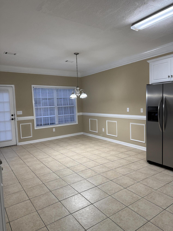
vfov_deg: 71.6
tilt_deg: -4.2
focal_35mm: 24
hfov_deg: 56.8
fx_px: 160
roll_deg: +3.8
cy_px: 116
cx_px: 86
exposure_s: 1/60
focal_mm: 6.76
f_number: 1.78
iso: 125
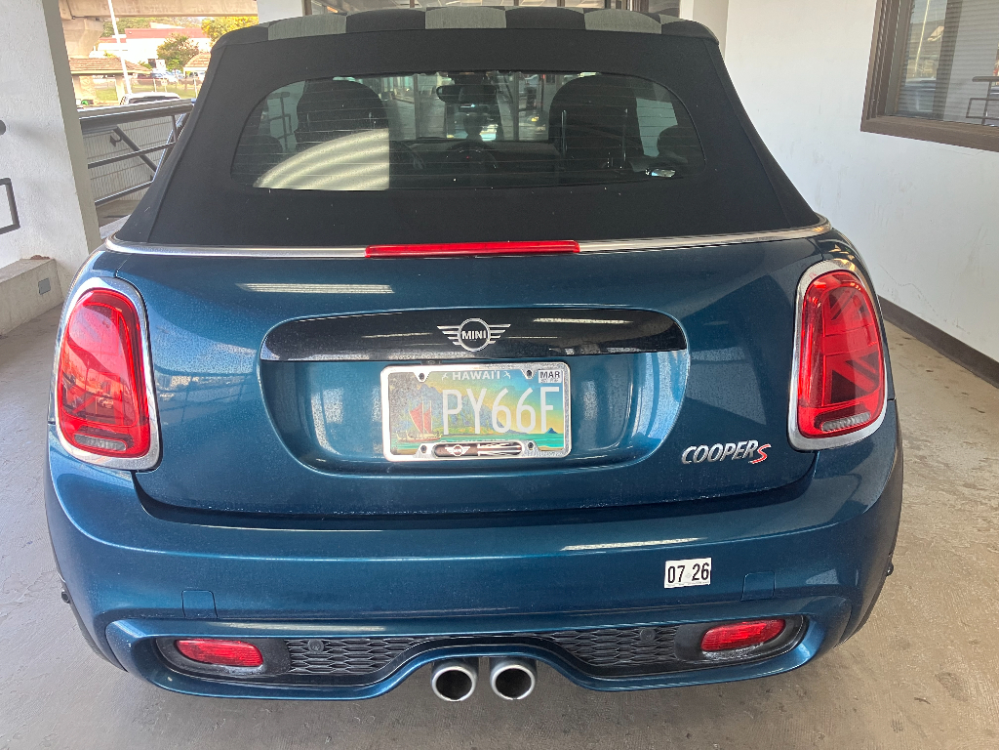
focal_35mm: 28
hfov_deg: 63.4
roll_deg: +0.2
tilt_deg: -19.0
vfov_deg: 49.7
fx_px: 808
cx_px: 500
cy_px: 375
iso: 50
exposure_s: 1/60
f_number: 1.8
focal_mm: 3.99
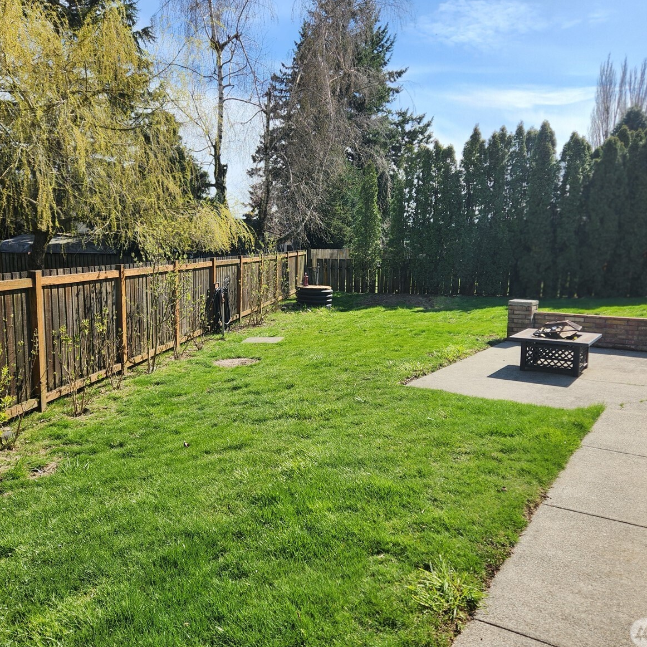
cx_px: 329
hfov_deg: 57.3
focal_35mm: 28
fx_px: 592
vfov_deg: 57.3
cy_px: 321
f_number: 1.8
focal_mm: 5.4
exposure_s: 1/1606
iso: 20
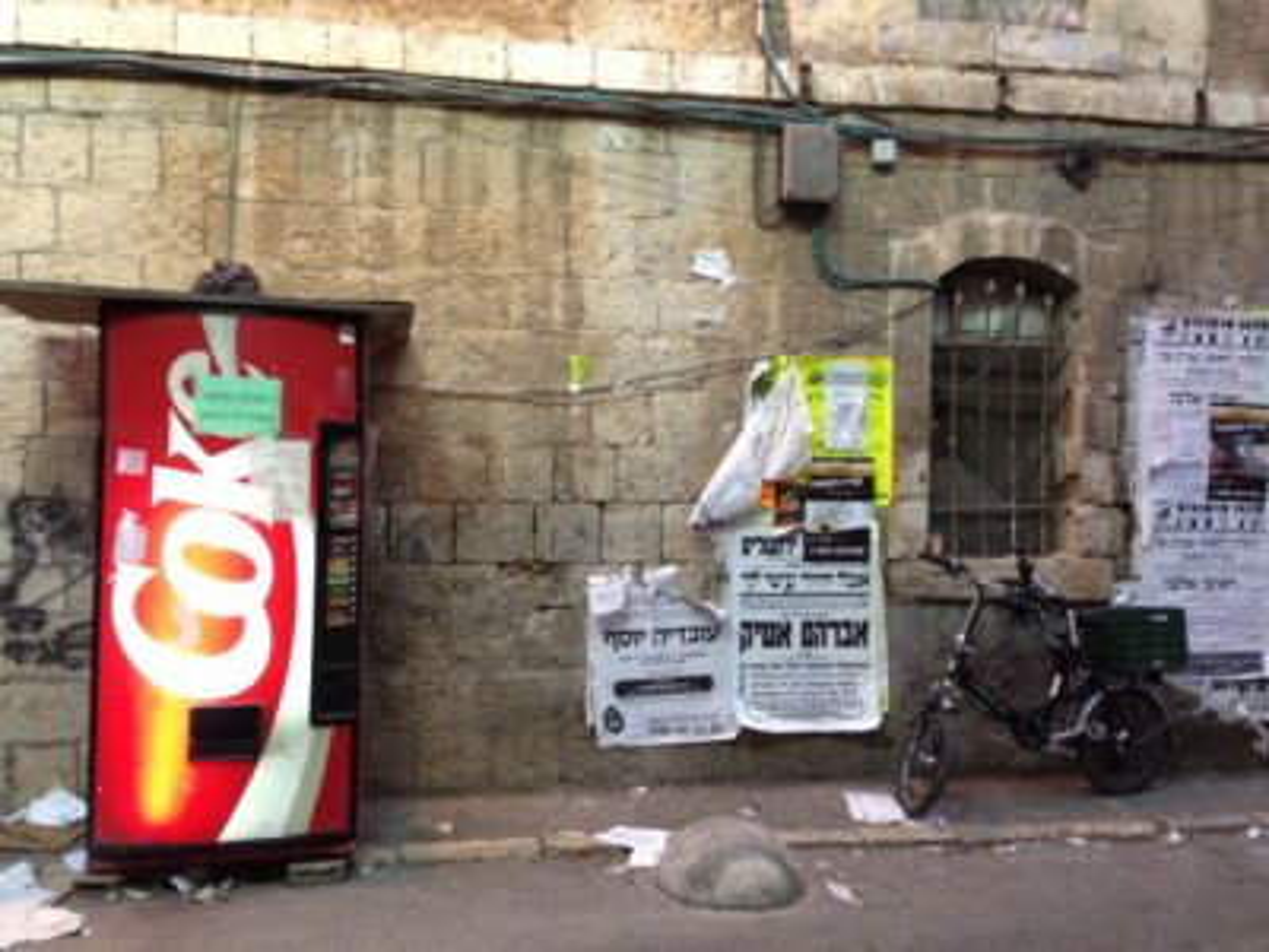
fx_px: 1210
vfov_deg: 42.9
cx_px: 634
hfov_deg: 55.4
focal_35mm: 33
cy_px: 476
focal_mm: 4.12
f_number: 2.4
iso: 400
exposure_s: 1/15
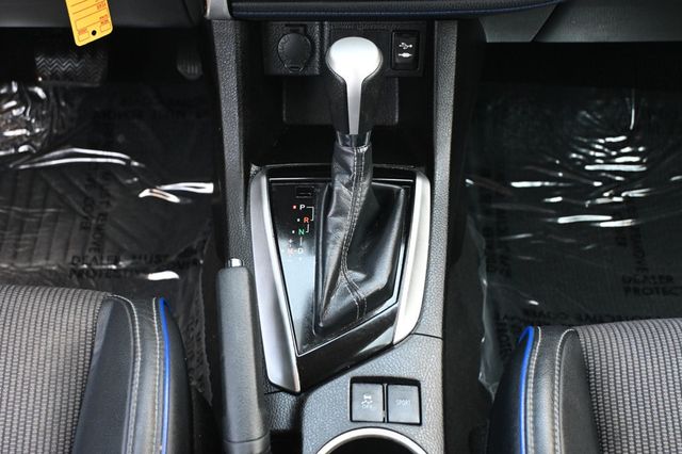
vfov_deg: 26.5
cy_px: 227
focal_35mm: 51
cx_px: 341
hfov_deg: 38.9
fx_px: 966
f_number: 5
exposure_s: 1/125
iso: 2500
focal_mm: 34
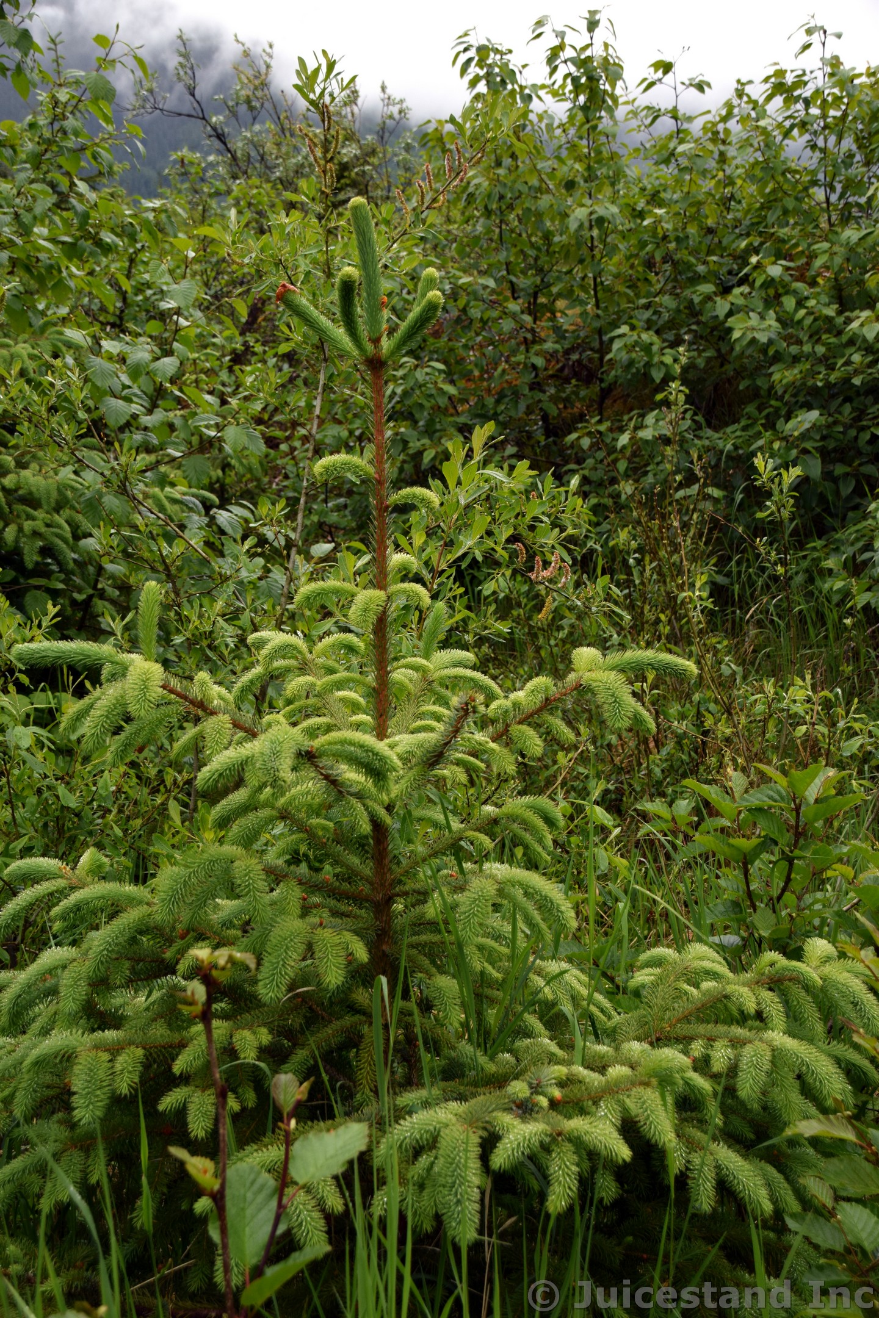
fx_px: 1758
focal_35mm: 48
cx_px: 440
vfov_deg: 41.1
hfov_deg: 28.1
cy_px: 659
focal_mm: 32
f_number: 8
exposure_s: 1/250
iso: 280
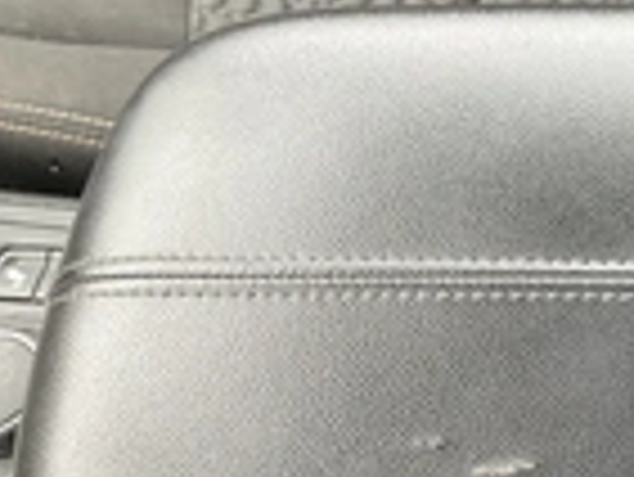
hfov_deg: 21.1
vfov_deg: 18.0
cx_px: 872
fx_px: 1503
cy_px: 162
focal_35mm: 82
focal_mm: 3
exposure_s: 1/81
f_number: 1.8
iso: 64
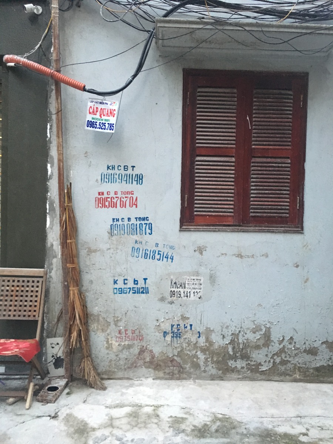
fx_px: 372
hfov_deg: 48.2
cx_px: 166
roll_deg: -1.6
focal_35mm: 29
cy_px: 222
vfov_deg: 61.7
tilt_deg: +0.5
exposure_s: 1/17
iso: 250
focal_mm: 4.15
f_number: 2.2
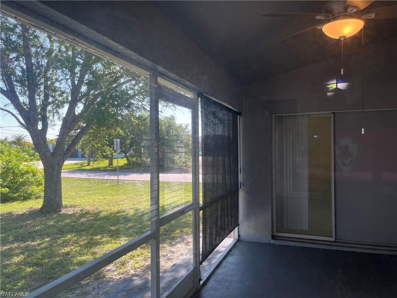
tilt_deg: -0.8
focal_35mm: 26
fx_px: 298
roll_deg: +0.6
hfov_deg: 67.3
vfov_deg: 53.1
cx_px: 198
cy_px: 149
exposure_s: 1/261
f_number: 1.6
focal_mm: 5.1
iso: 40
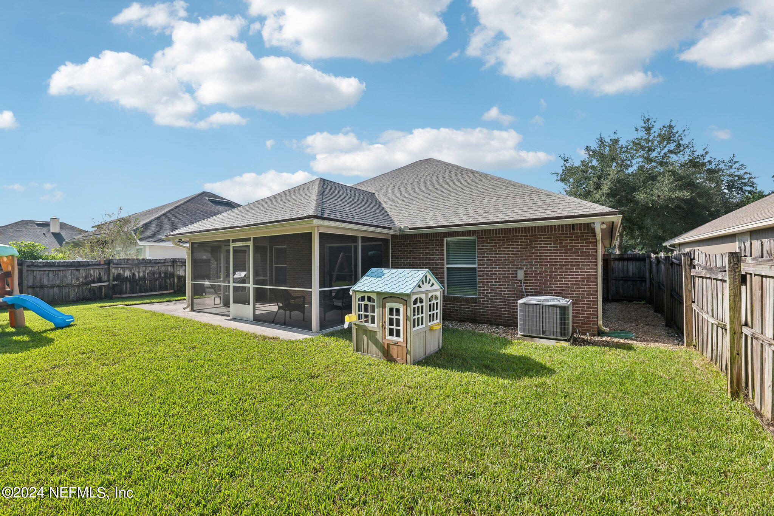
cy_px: 258
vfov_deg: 81.2
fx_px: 301
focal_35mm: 14
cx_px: 387
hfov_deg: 104.3
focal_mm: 14
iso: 100
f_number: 8
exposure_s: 1/160
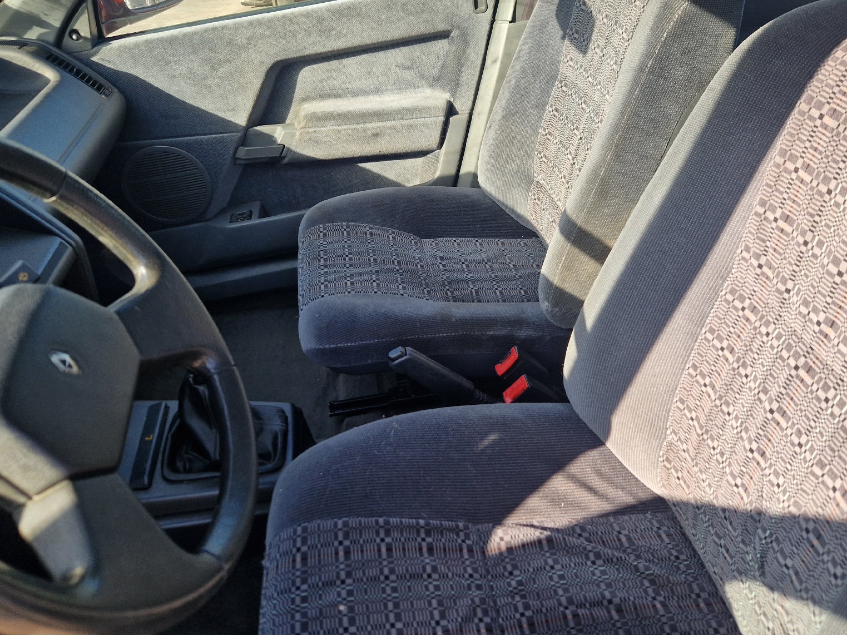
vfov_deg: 48.0
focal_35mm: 29
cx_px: 453
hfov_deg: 61.6
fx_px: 710
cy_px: 260
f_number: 1.8
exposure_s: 1/244
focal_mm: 5.4
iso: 50
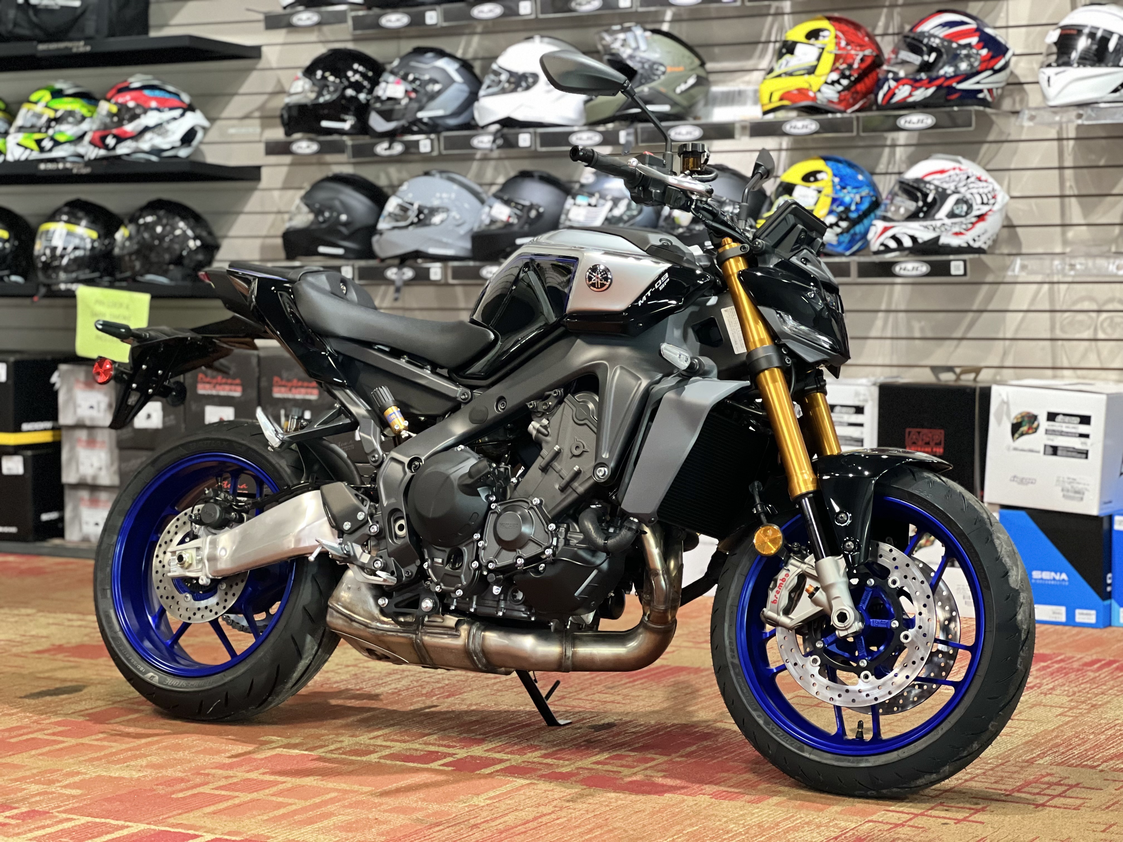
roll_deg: +0.2
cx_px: 562
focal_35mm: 77
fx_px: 2498
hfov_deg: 25.3
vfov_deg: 19.1
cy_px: 421
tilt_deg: -3.6
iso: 400
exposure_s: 1/17
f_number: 2.8
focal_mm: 9
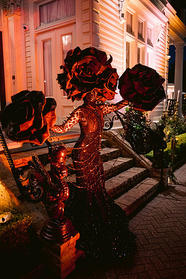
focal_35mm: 28
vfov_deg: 65.5
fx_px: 217
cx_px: 93
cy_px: 140
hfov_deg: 46.4
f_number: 2.8
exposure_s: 1/30
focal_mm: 28
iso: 1600
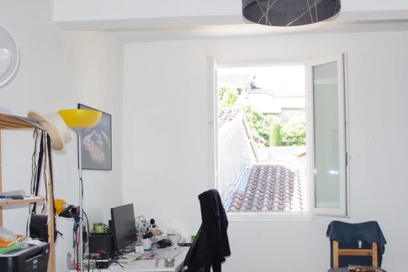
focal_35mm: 44
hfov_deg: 44.2
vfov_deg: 30.4
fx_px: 499
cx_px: 249
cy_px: 171
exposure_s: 1/180
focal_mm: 23.13
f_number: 10
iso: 3200
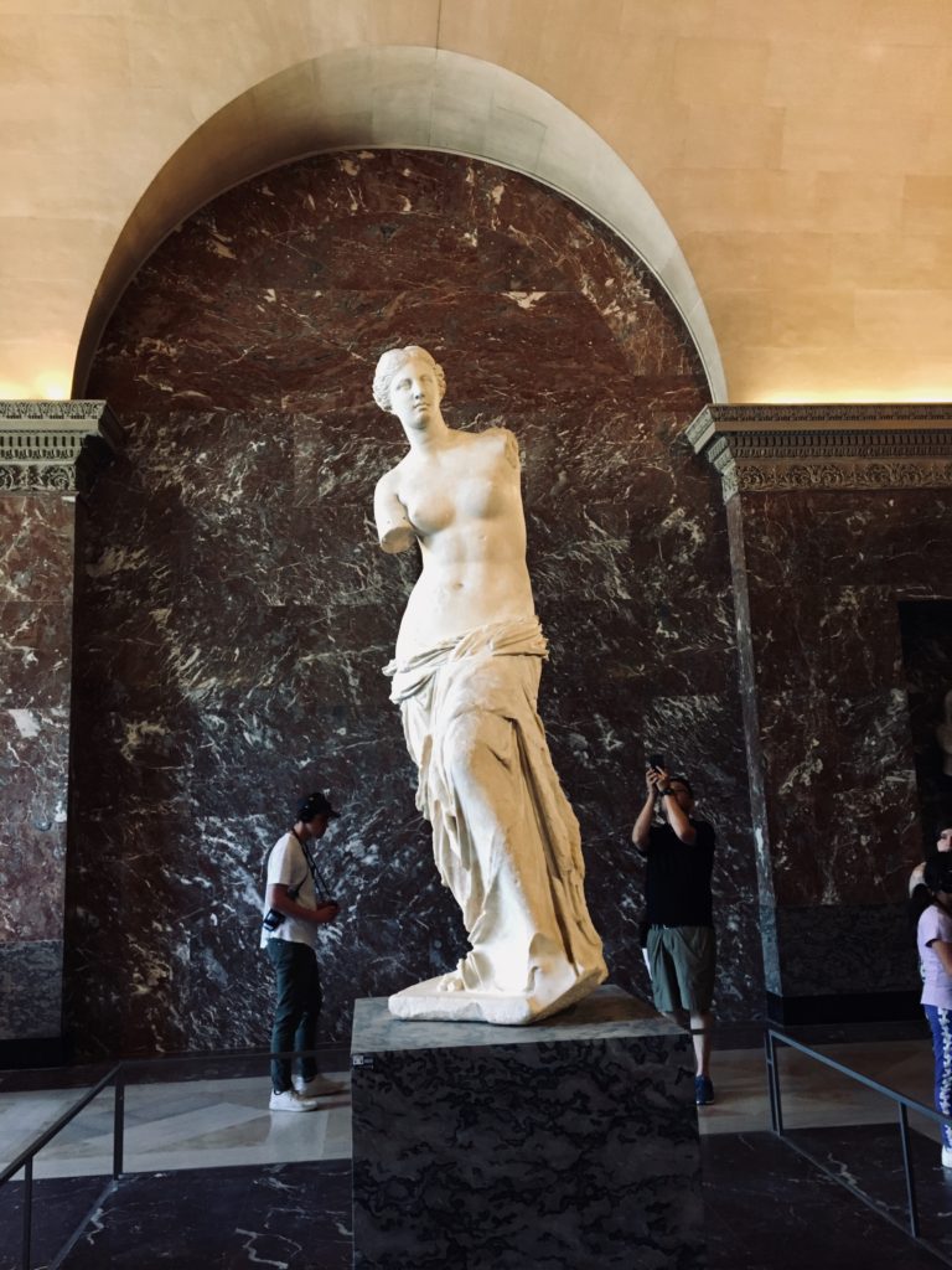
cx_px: 476
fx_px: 1063
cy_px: 635
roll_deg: +2.9
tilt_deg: +10.3
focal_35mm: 29
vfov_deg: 61.7
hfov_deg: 48.2
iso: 160
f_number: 2.2
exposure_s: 1/33
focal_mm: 4.15
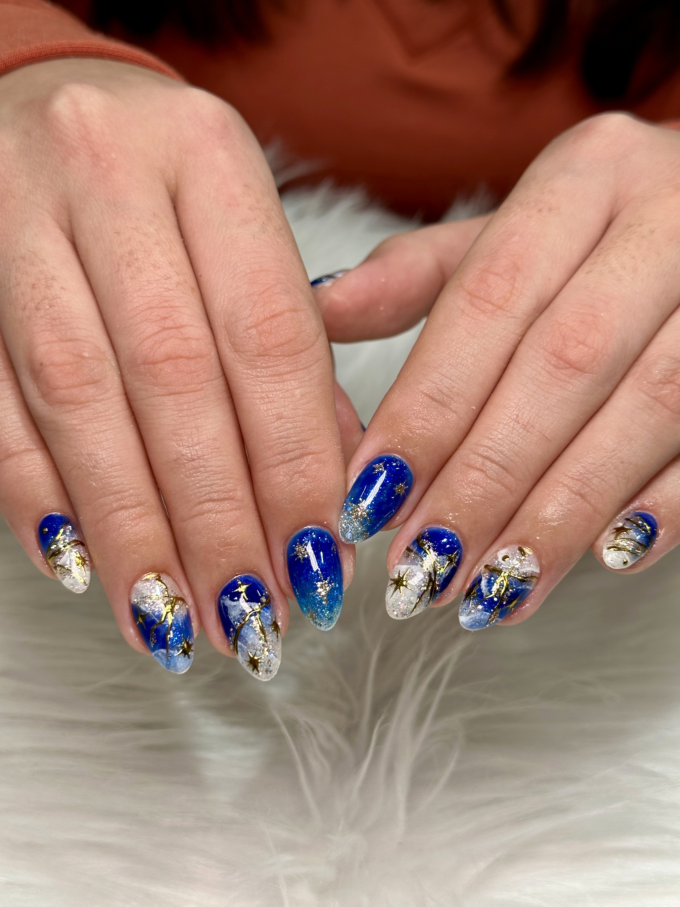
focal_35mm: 48
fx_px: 1257
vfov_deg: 39.7
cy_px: 454
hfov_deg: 30.3
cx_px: 340
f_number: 1.78
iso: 64
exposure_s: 1/147
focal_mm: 6.86
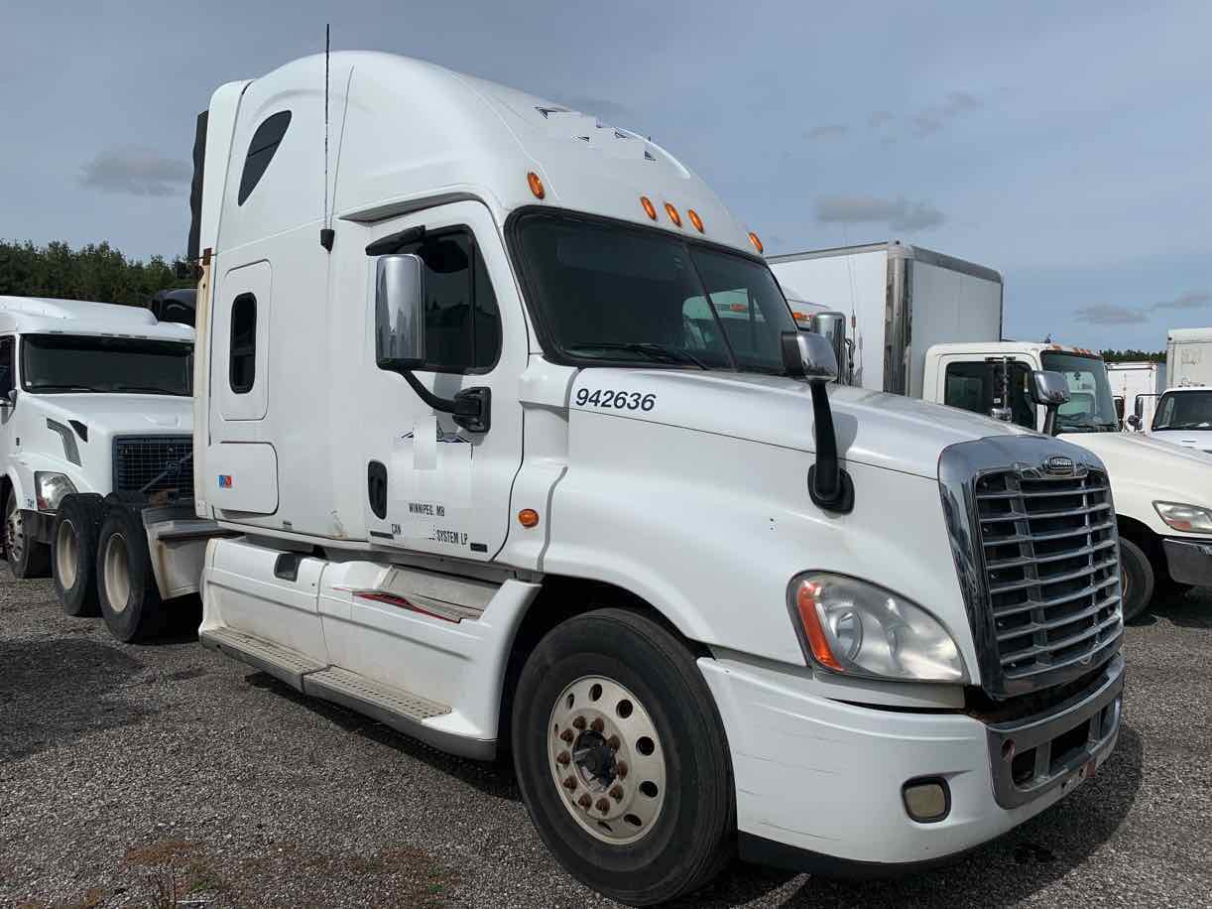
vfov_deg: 53.0
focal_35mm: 26
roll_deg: +1.2
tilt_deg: -1.2
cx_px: 606
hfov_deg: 67.3
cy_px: 454
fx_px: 910
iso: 25
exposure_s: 1/5405
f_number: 1.8
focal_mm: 4.25
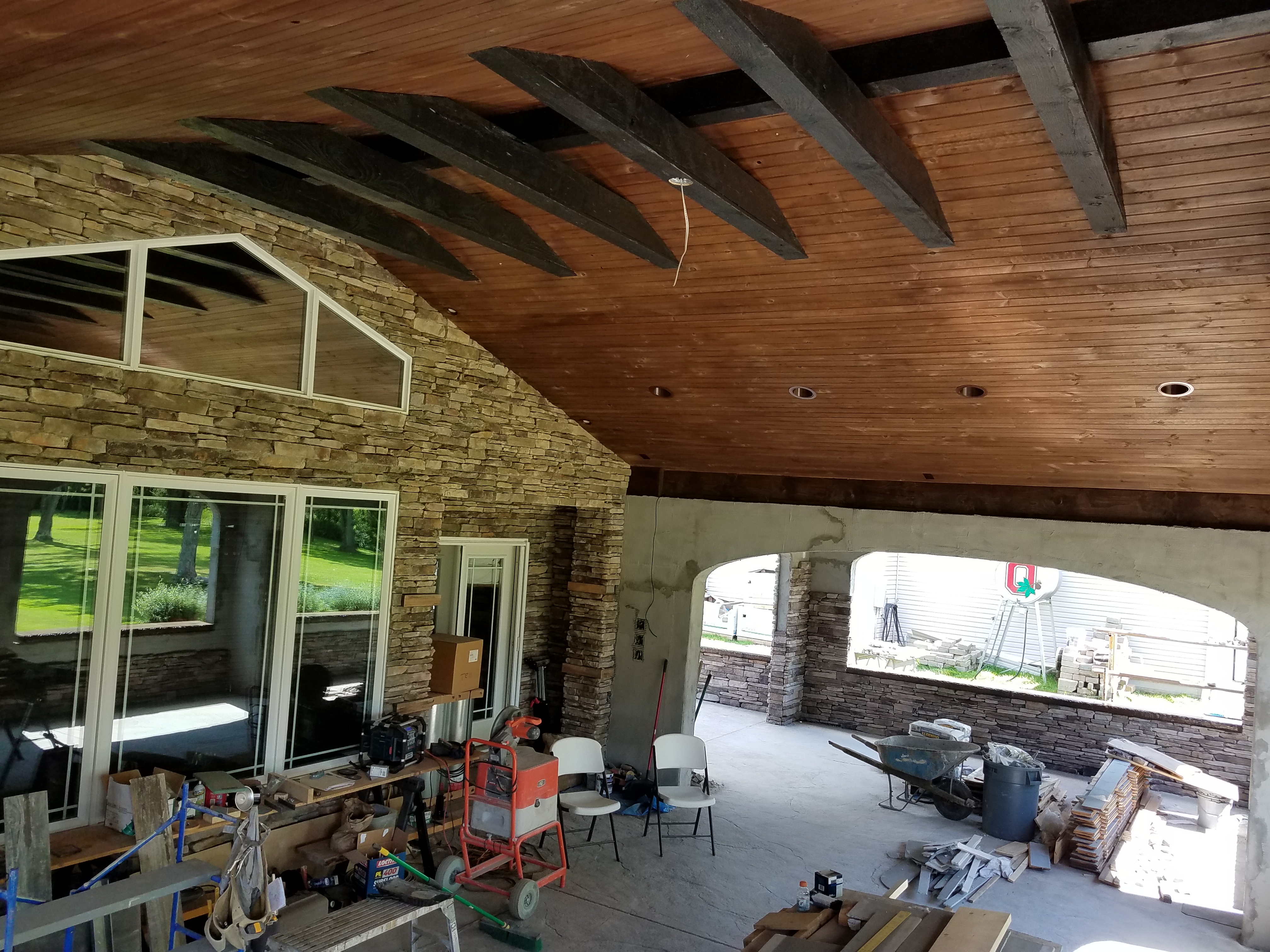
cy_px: 476
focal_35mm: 26
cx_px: 635
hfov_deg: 67.3
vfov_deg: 53.1
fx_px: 954
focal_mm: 4.2
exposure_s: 1/137
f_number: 1.7
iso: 40
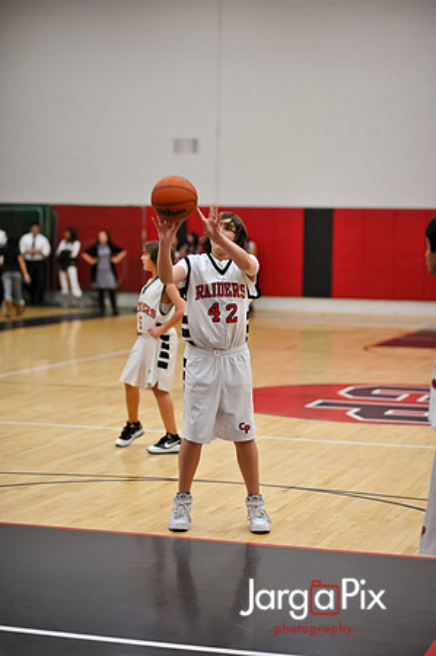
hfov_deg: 16.0
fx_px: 1548
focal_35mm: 85
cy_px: 328
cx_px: 218
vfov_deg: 23.9
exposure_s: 1/500
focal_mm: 85
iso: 1100
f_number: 2
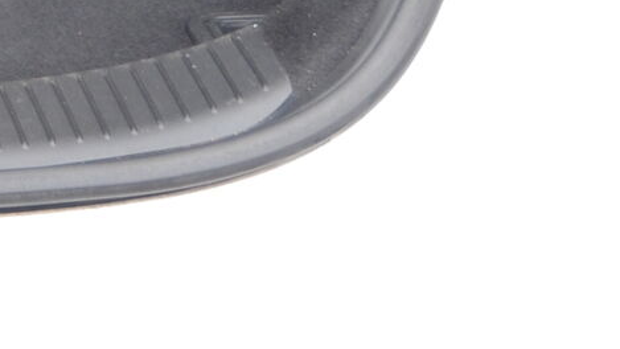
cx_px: -550
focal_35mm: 180
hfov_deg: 11.0
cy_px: -448
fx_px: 2960
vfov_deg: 6.5
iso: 400
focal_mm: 28
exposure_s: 1/100
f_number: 5
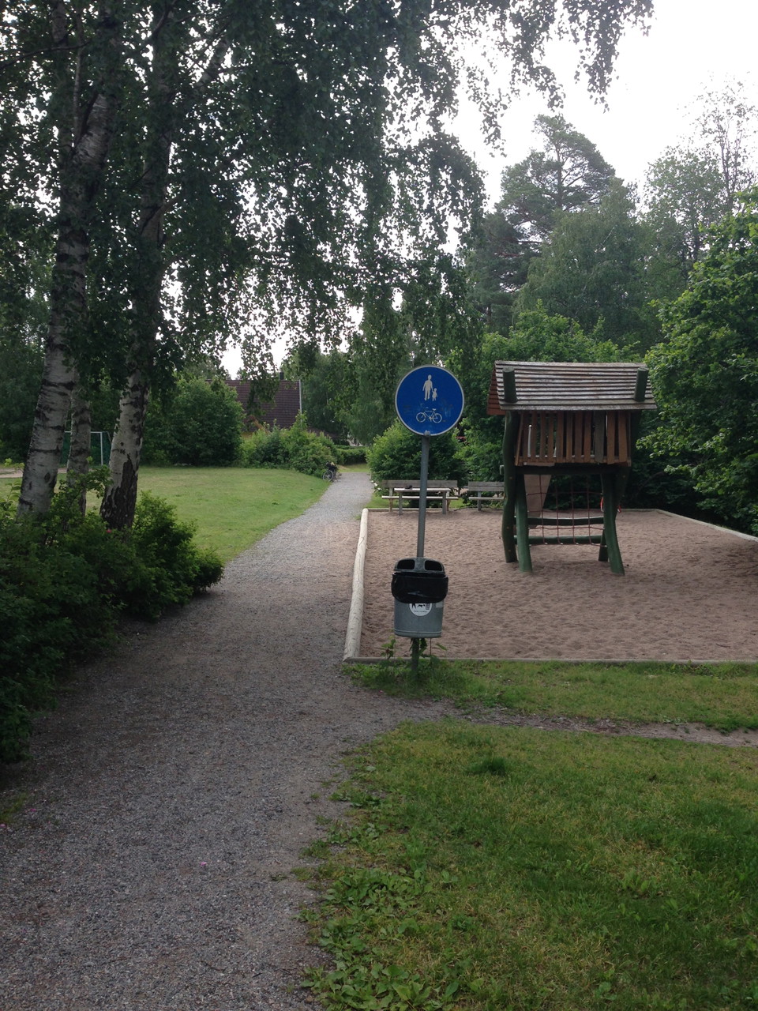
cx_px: 379
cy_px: 506
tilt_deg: -1.9
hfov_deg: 42.9
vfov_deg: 55.4
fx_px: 963
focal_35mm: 33
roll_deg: -2.0
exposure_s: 1/645
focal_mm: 4.12
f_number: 2.4
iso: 50
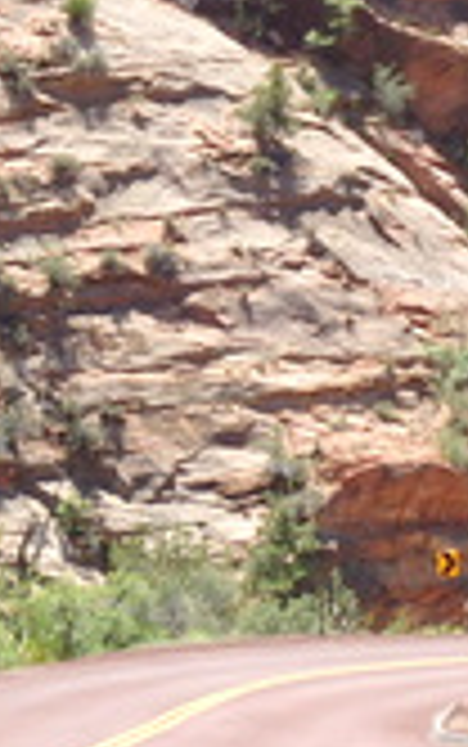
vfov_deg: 10.9
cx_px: 234
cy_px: -11
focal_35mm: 191
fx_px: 3891
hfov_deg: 6.9
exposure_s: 1/320
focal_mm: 10.7
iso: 125
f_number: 5.3
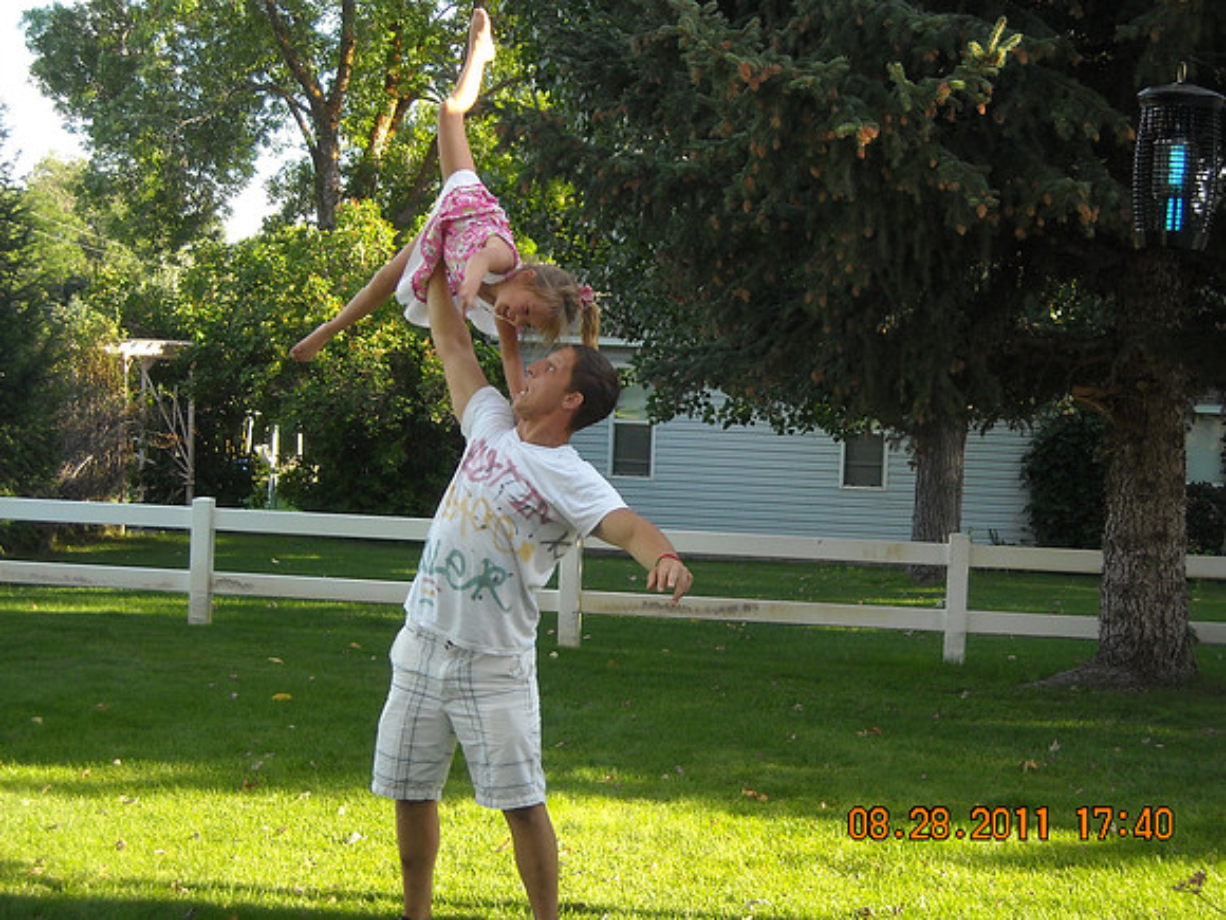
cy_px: 460
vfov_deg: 21.6
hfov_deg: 28.6
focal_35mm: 68
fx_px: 2408
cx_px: 613
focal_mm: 11.02
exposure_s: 1/125
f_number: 3.7
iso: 100
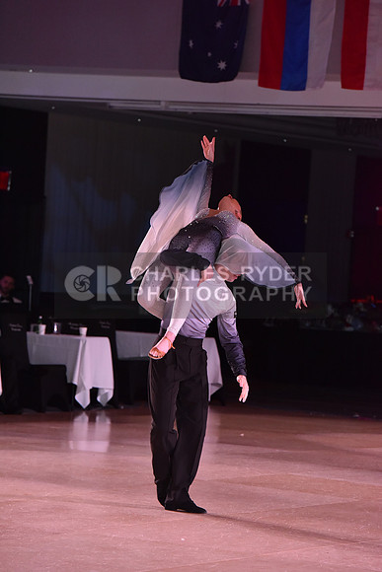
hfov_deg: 7.6
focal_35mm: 180
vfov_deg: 11.4
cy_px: 286
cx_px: 191
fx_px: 2863
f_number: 5.6
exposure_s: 1/320
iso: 2500
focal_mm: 180
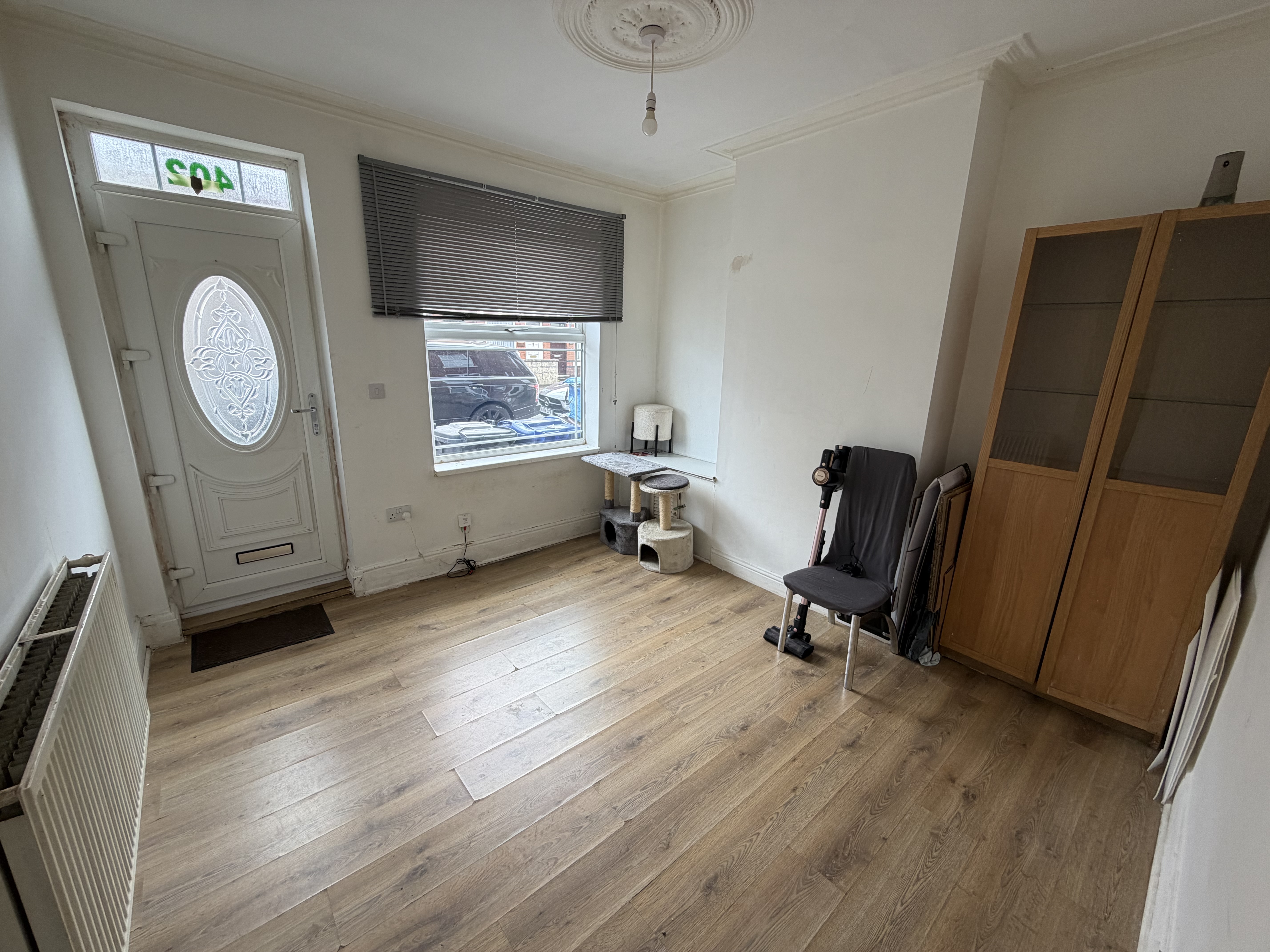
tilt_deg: -13.5
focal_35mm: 14
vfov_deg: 85.7
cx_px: 635
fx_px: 514
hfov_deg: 102.1
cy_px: 476
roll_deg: -1.2
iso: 100
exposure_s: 1/121
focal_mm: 2.22
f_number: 2.2
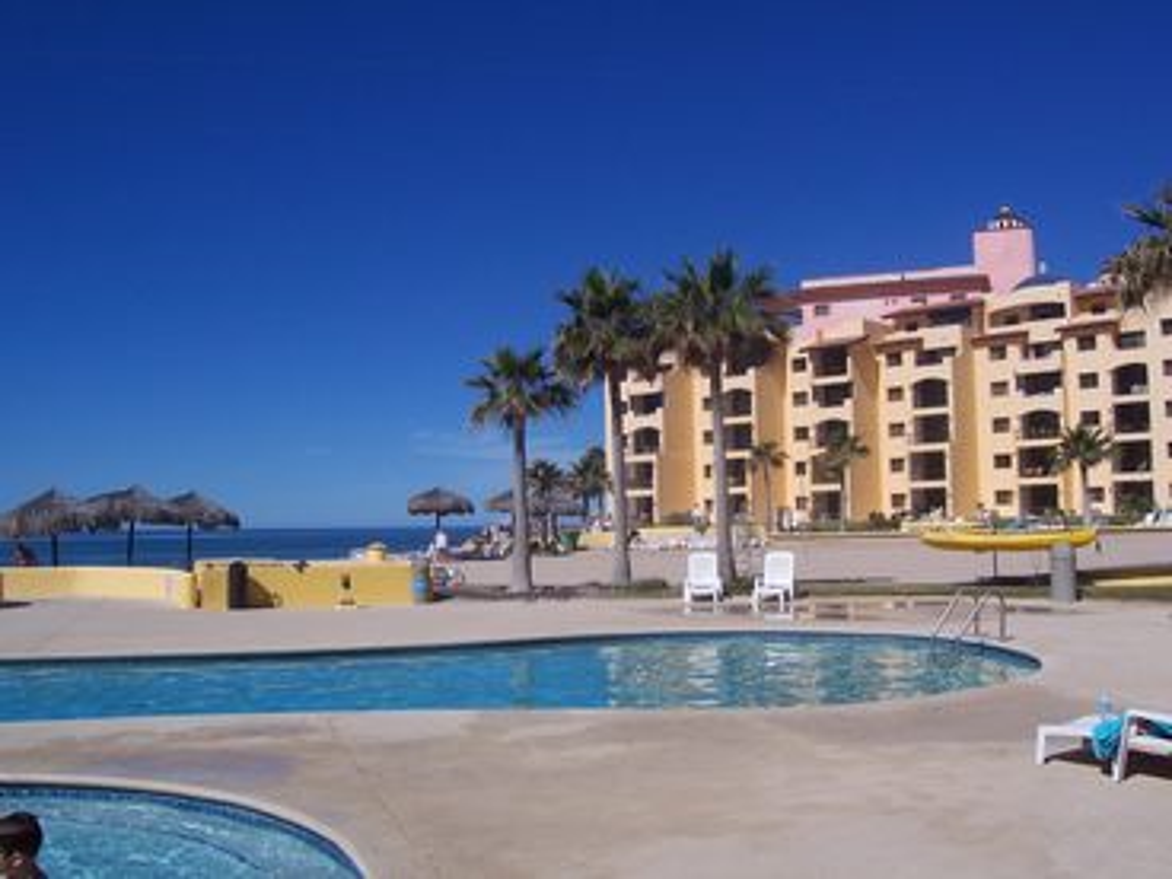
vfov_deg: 41.8
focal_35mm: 34
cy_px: 440
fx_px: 1151
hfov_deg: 54.0
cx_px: 586
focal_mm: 5.6
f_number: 5.6
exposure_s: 1/1000
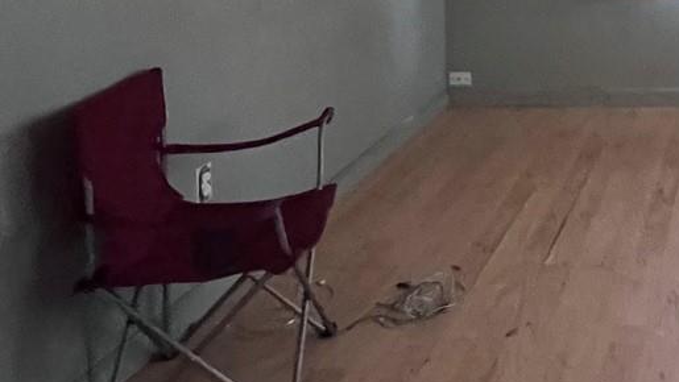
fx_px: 792
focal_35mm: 44
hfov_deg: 38.7
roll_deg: +0.5
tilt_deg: -2.3
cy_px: -126
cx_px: 738
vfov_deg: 23.6
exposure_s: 1/60
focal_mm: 1.57
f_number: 1.8
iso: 1000
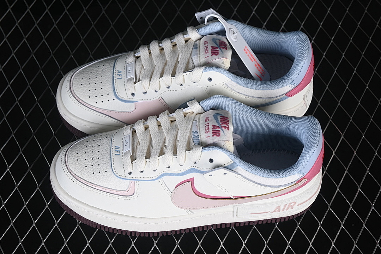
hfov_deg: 27.0
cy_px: 127
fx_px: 794
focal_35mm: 75
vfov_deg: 18.2
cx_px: 190
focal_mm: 50
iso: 160
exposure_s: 1/80
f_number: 7.1
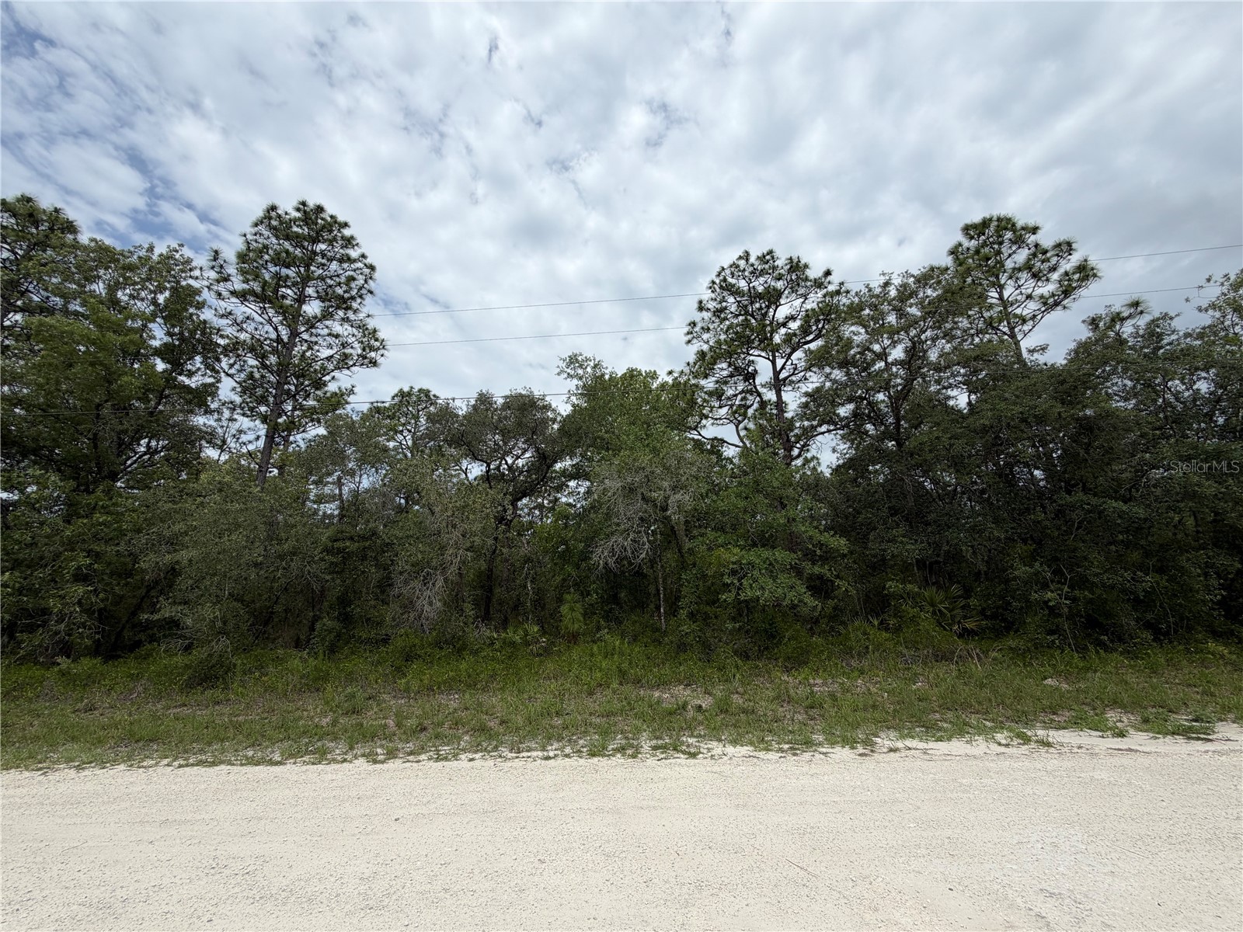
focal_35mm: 14
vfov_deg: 85.7
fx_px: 503
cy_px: 466
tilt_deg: +15.9
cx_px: 622
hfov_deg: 102.1
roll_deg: +0.5
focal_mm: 2.22
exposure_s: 1/1497
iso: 20
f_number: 2.2
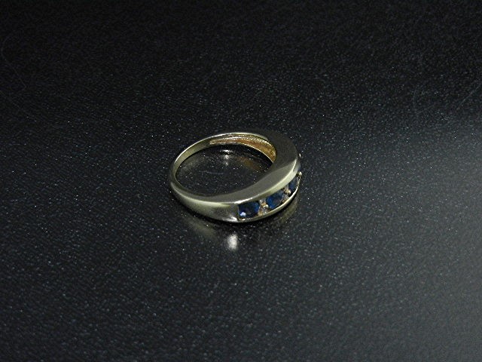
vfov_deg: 21.6
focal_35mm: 68
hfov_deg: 28.6
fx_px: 947
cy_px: 181
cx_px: 241
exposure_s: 1/30
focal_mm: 12.2
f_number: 8.2
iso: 800
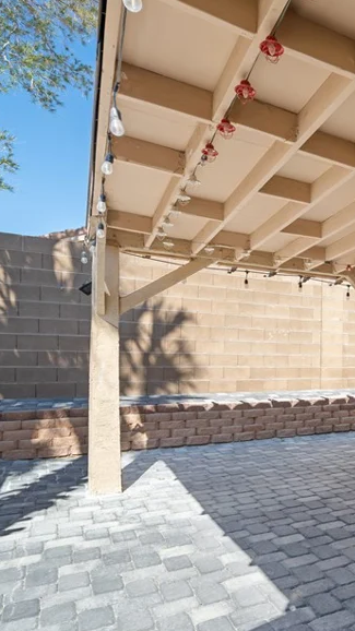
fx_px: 435
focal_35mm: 26
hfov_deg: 35.8
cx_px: 415
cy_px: 320
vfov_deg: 71.9
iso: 100
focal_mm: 14
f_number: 9
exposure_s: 1/80
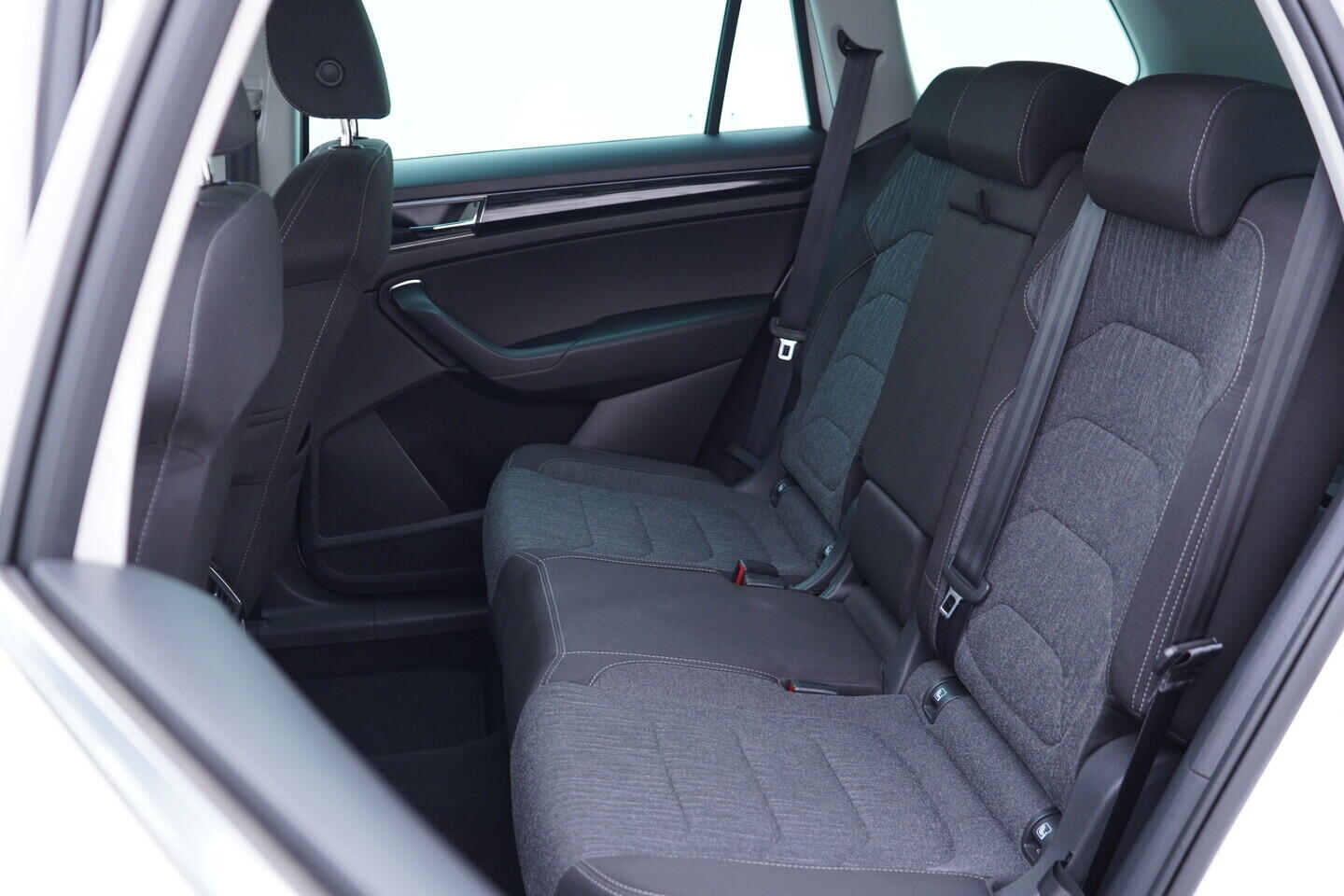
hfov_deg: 53.1
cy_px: 448
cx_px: 672
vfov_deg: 36.9
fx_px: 1344
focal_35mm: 36
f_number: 2.8
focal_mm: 24
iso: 250
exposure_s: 1/40
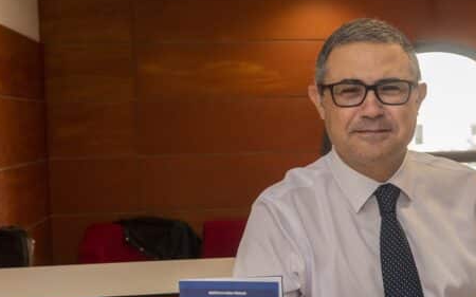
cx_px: 362
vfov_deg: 21.4
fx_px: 778
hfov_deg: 33.3
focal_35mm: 60
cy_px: 230
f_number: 6.3
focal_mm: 38
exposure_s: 1/160
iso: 1250
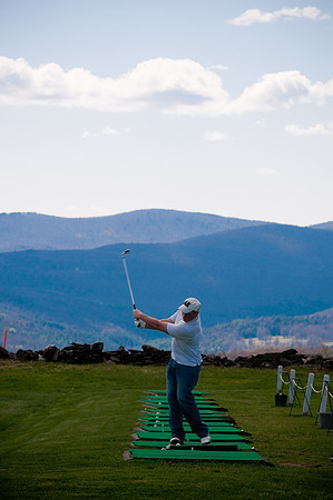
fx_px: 2503
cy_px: 250
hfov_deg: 7.6
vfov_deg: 11.4
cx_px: 166
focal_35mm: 180
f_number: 7.1
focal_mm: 120
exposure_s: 1/500
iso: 100
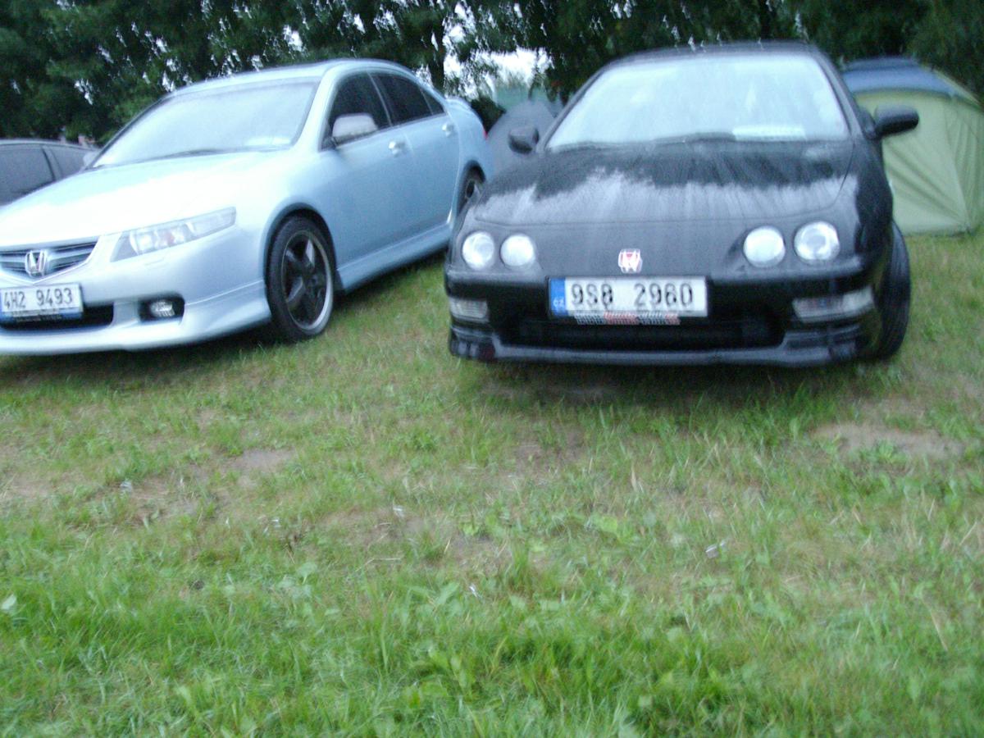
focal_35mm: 36
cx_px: 492
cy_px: 369
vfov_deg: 39.7
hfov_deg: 51.4
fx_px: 1023
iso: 320
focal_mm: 6
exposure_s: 1/5
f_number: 2.7
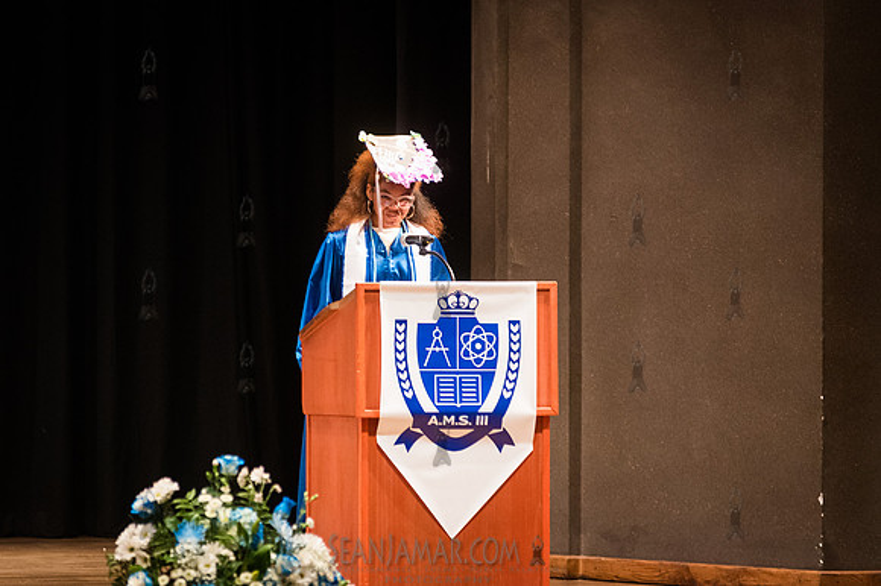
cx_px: 391
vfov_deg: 6.1
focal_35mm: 224
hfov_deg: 9.2
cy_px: 259
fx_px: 5469
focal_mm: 200
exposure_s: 1/200
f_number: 4
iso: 5000
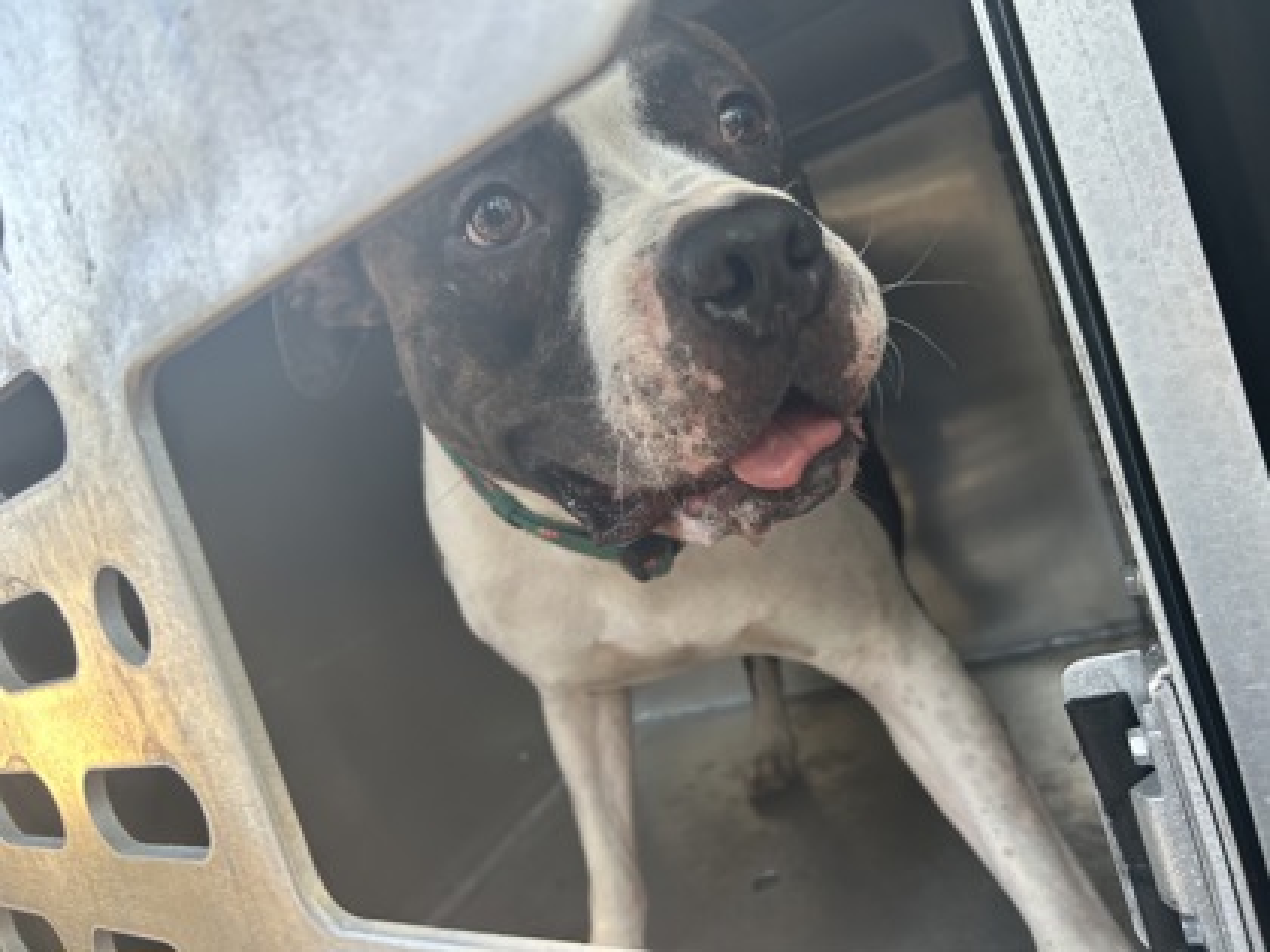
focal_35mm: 26
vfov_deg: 53.1
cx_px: 635
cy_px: 476
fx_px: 954
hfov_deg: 67.3
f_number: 1.5
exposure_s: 1/121
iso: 80
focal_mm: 5.7
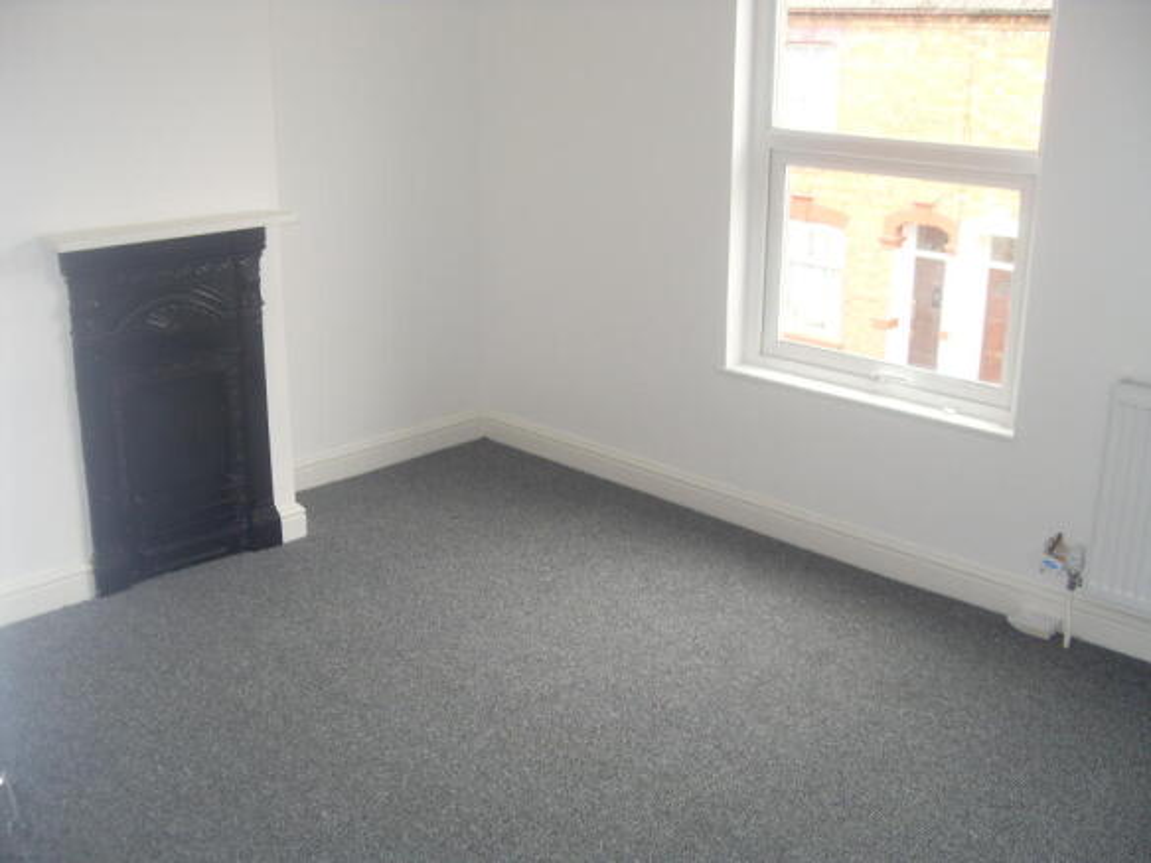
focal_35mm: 35
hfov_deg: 52.6
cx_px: 576
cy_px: 432
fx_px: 1164
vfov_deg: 40.7
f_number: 2.8
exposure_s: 1/45
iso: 100
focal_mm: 6.3
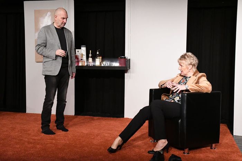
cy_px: 80
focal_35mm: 46
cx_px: 121
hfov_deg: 42.3
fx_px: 313
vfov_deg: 29.0
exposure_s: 1/200
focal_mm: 31
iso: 8000
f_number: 7.1
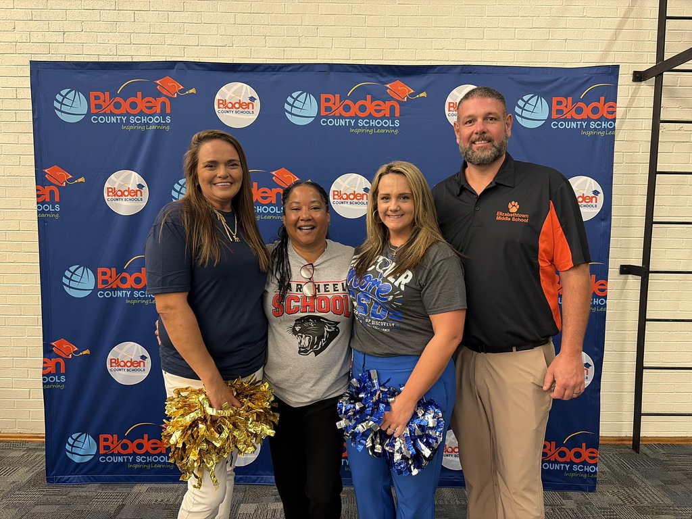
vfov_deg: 53.1
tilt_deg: -4.9
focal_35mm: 26
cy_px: 260
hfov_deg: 67.3
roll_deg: -0.4
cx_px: 346
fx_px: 520
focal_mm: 5.96
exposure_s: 1/60
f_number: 1.6
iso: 320
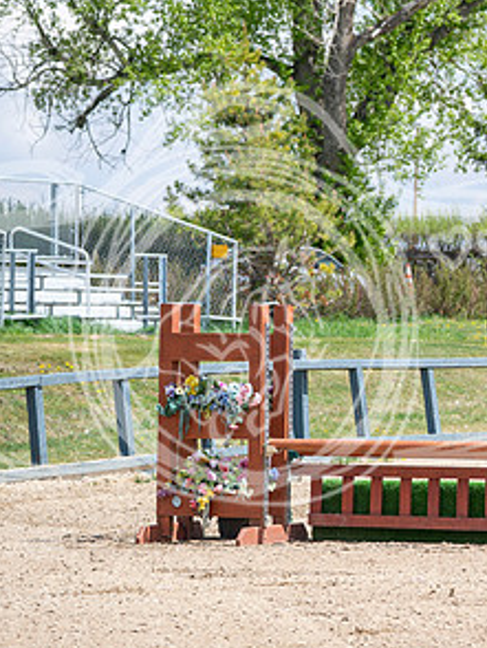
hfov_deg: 5.4
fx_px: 5151
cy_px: 294
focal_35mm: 275
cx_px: 562
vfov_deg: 7.2
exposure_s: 1/400
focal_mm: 145
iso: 100
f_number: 5.6
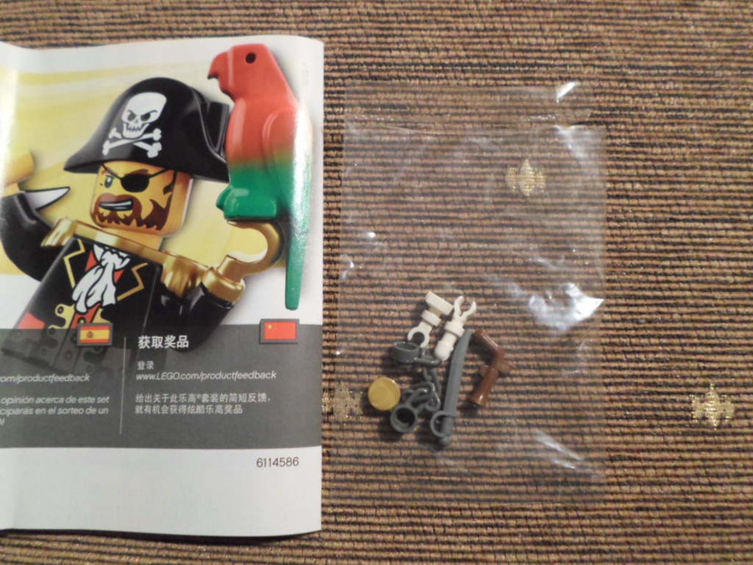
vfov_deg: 54.9
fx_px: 544
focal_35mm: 25
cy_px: 282
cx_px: 376
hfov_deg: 69.4
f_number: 2.5
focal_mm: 4.5
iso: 400
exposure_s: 1/20
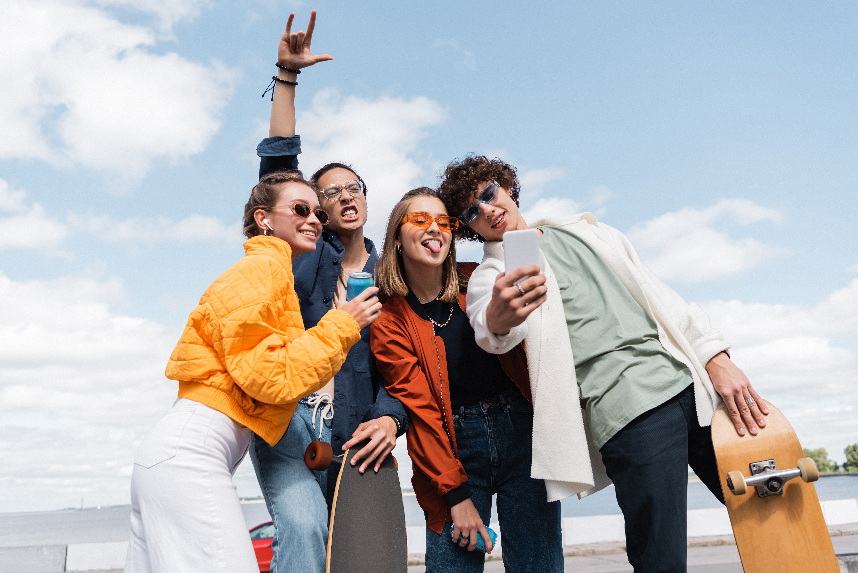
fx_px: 739
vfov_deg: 42.4
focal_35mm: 31
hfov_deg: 60.3
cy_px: 286
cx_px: 429
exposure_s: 1/1250
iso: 160
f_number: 4
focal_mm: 31
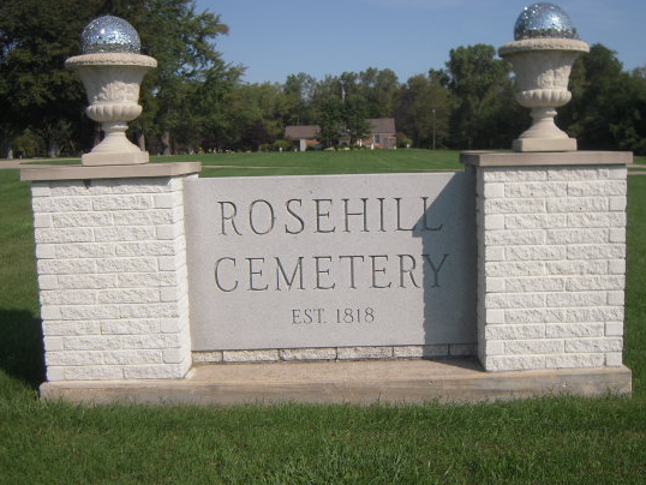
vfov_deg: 32.9
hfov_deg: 42.9
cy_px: 263
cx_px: 349
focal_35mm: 44
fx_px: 821
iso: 100
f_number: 6.1
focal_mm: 6.5
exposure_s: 1/640
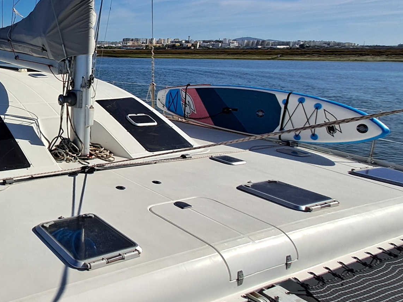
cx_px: -16
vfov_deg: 47.5
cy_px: 101
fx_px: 338
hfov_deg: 48.4
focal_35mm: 29
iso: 40
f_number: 2.2
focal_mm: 1.42
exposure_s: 1/2865
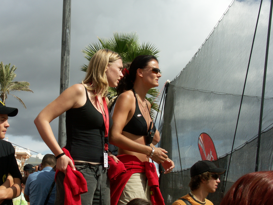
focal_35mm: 74
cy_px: 102
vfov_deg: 19.9
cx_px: 92
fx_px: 584
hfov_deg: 26.2
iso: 64
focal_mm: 13.23
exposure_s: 1/400
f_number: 8
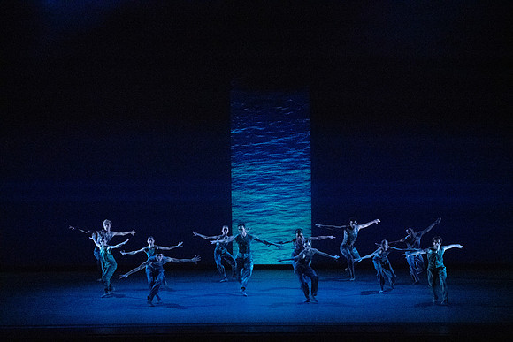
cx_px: 256
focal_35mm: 137
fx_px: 1953
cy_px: 171
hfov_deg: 15.0
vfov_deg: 10.0
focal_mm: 137
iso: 25600
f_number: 5.6
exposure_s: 1/400
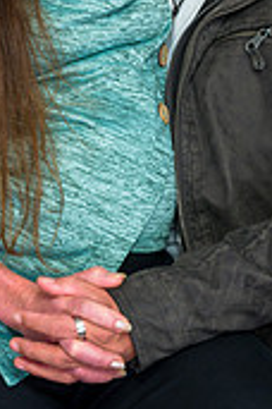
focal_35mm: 168
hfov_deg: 8.2
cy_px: 96
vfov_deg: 12.2
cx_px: 135
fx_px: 1904
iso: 200
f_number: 5.6
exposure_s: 1/100
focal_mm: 64
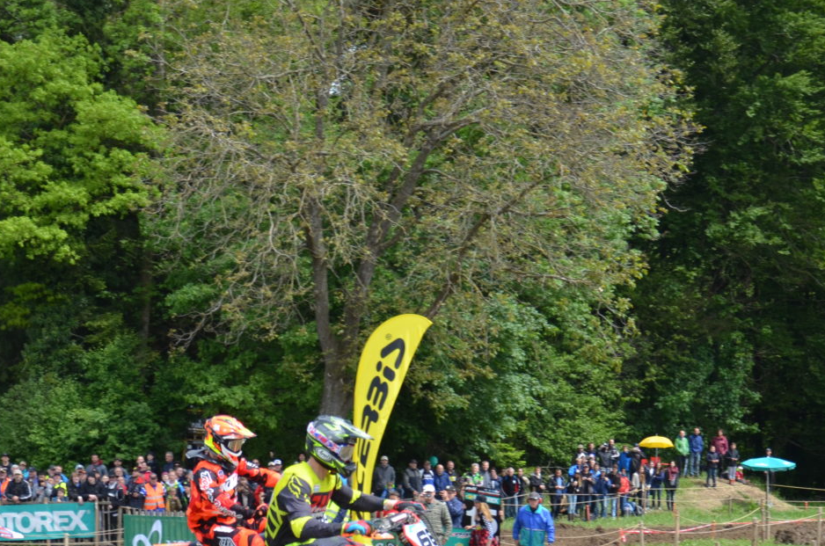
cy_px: 470
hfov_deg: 23.4
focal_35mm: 87
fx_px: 1989
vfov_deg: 15.5
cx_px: 386
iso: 400
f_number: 5.6
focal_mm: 32
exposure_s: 1/1600
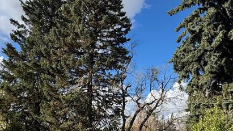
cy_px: 91
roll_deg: -1.2
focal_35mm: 38
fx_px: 235
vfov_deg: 30.9
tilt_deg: +13.2
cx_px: 149
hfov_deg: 52.1
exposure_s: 1/899
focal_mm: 2.22
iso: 50
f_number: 2.2
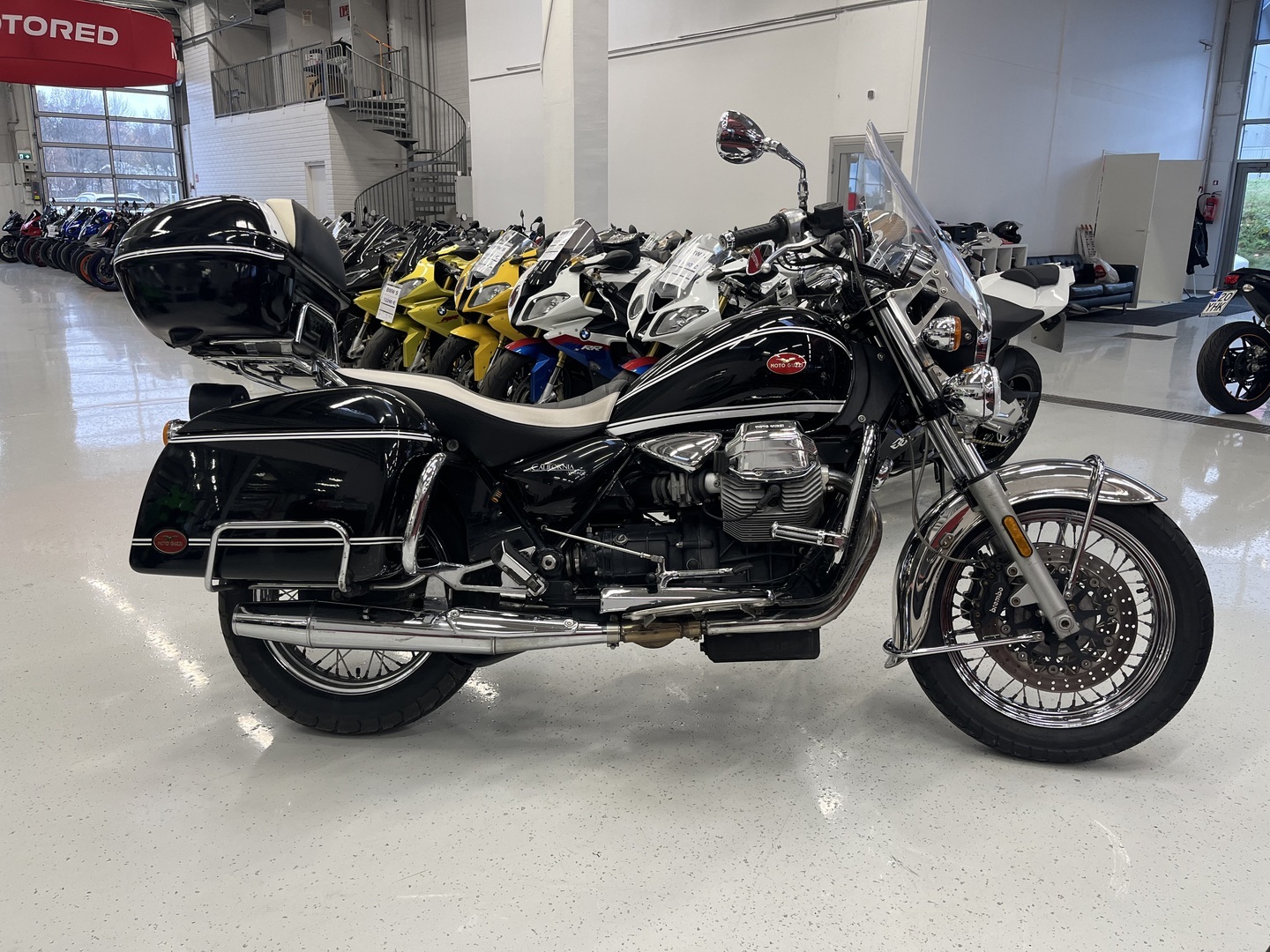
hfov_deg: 67.3
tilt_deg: -14.8
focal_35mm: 26
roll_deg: -0.3
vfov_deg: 53.1
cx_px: 635
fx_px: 954
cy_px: 476
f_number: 1.6
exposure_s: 1/100
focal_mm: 5.1
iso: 100
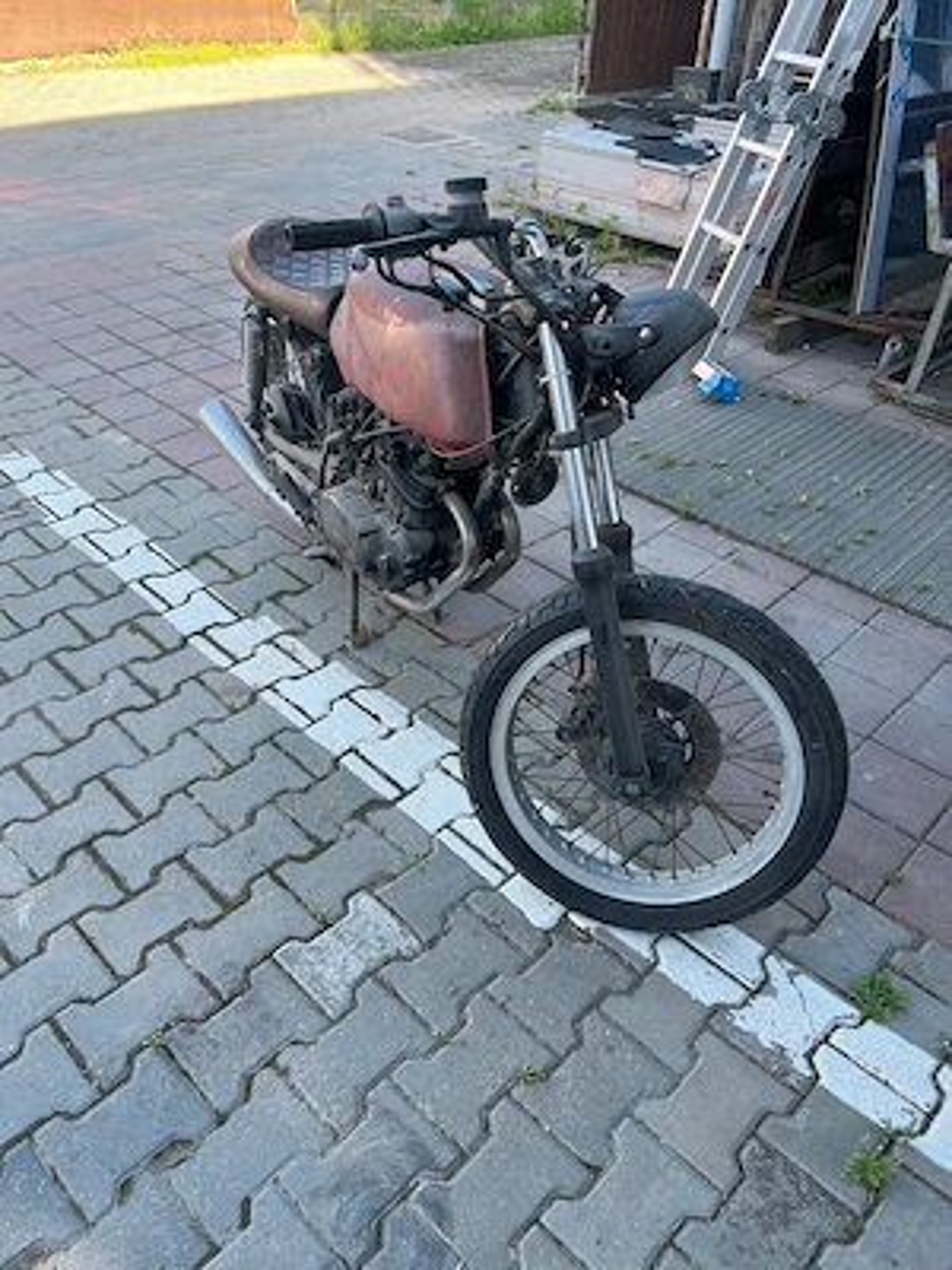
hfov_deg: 53.1
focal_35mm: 26
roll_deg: -1.3
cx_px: 476
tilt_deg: -36.6
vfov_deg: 67.3
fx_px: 953
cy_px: 635
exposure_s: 1/218
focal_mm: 5.1
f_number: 1.6
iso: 40
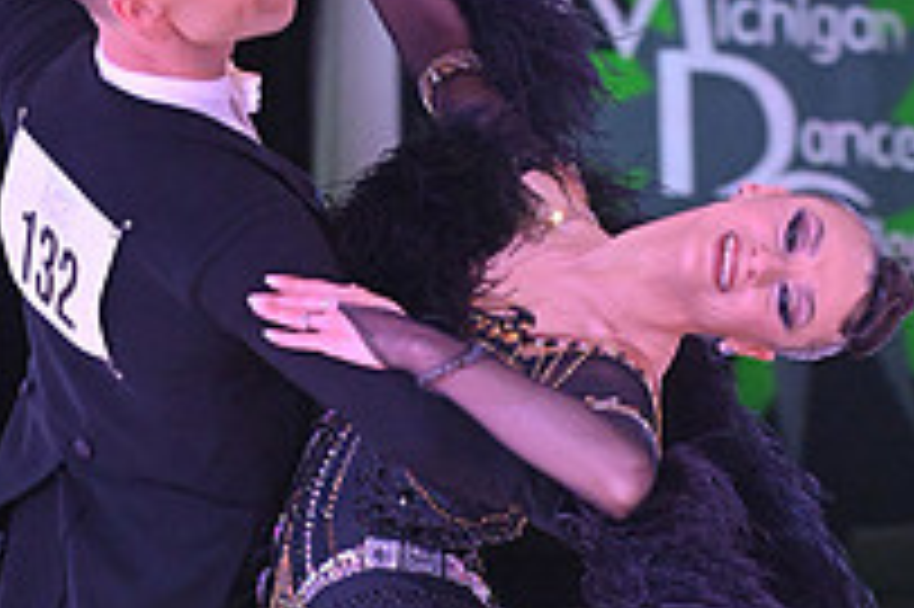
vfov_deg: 4.0
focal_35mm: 343
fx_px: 8701
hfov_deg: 6.0
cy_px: 775
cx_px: 358
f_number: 5.6
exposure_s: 1/400
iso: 5000
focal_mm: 120
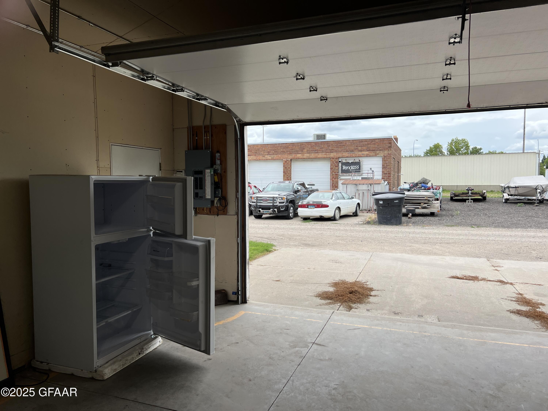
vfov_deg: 53.1
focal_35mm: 26
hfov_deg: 67.3
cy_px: 206
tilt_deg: -3.8
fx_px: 412
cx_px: 274
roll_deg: +0.3
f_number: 1.5
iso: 50
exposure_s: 1/1751
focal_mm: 5.7
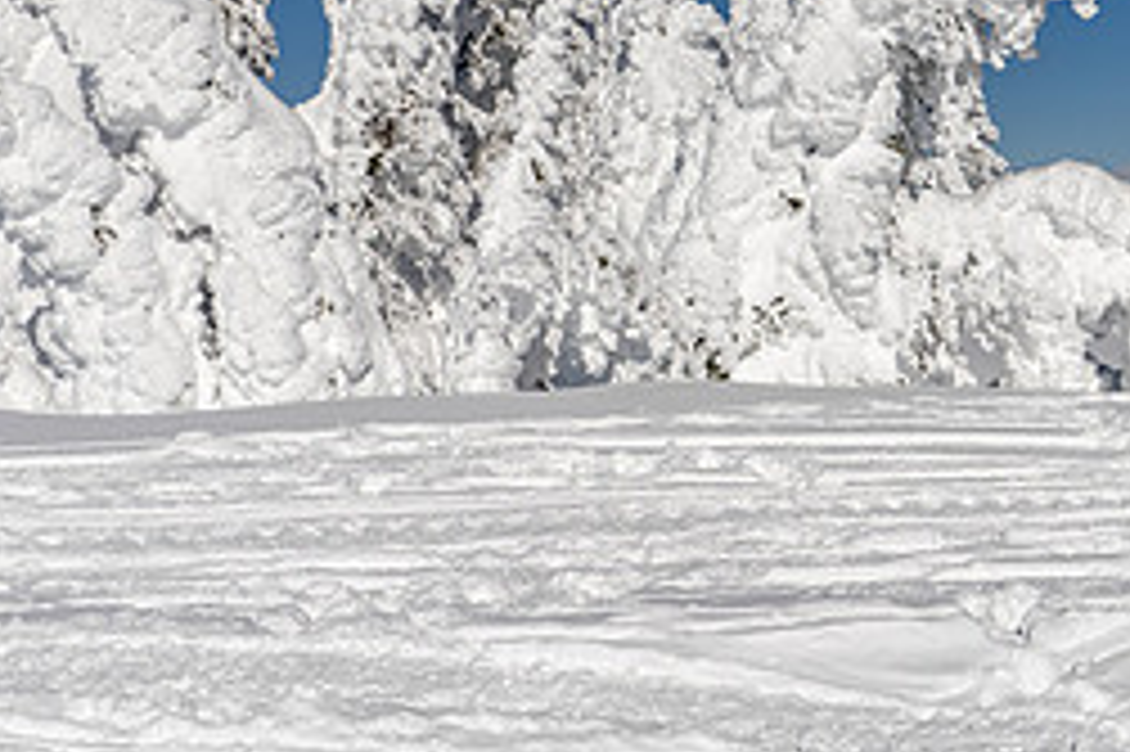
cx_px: 771
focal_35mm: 67
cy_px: -25
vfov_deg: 19.6
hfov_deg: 29.8
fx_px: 2102
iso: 100
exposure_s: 1/1000
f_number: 7.1
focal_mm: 28
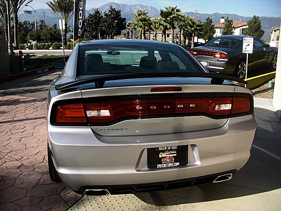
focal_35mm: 36
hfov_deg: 51.4
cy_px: 106
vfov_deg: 39.7
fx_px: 292
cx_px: 140
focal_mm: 6.3
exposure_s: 1/640
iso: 50
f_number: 2.8
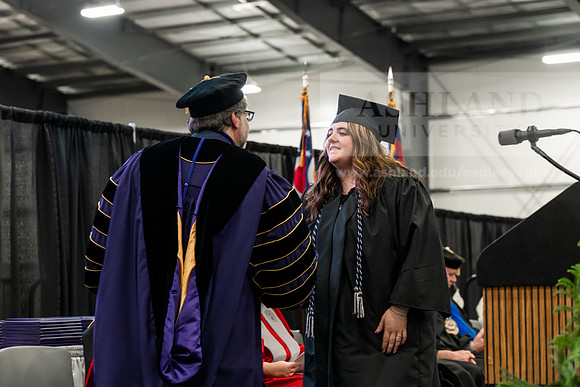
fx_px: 1386
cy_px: 194
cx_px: 290
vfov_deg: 15.9
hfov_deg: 23.6
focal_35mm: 86
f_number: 4.5
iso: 4000
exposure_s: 1/200
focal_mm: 86
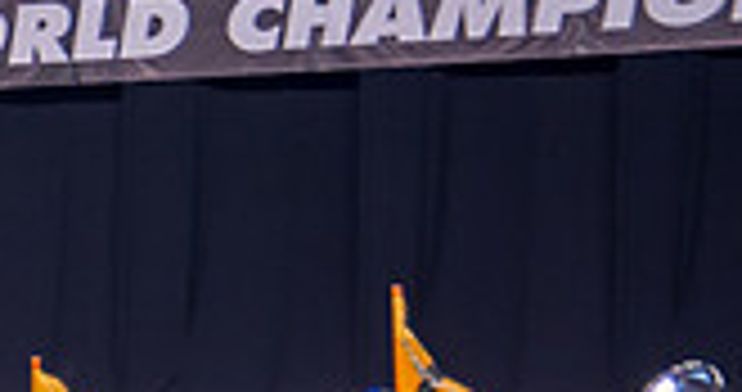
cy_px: 647
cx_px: -667
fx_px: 4246
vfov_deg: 5.2
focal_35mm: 219
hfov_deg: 9.4
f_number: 4.8
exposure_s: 1/160
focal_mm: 52
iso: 800
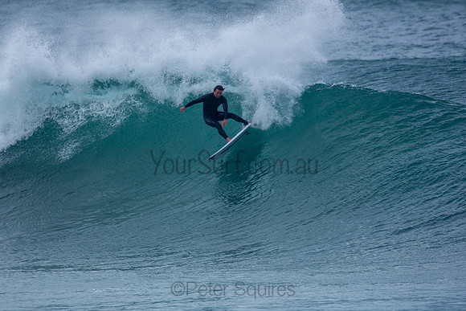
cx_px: 233
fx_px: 9322
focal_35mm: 720
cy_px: 156
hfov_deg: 2.9
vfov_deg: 1.9
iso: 100
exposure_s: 1/400
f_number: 5.6
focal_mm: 480
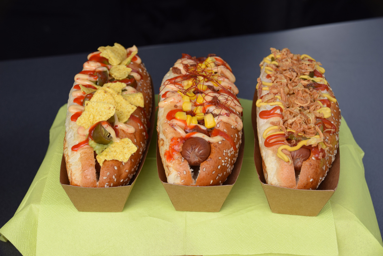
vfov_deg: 16.6
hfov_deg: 24.6
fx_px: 878
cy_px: 128
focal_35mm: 82
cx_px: 192
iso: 200
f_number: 10
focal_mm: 55
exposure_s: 1/400
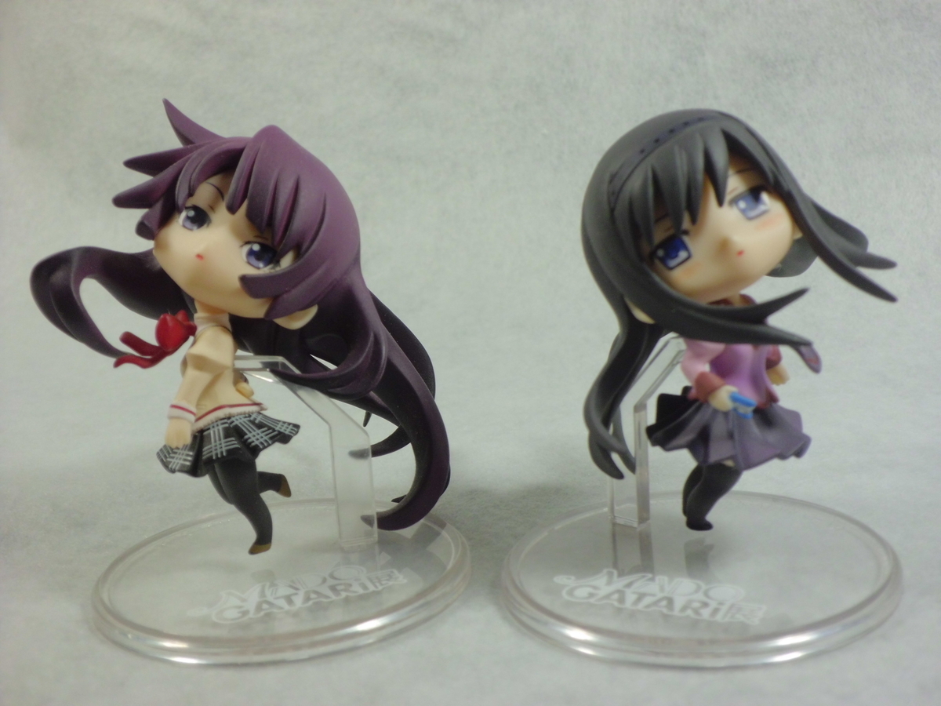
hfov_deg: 40.4
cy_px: 353
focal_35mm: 47
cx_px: 470
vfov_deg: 30.9
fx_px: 1278
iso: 100
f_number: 3.4
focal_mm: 8.3
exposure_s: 1/100
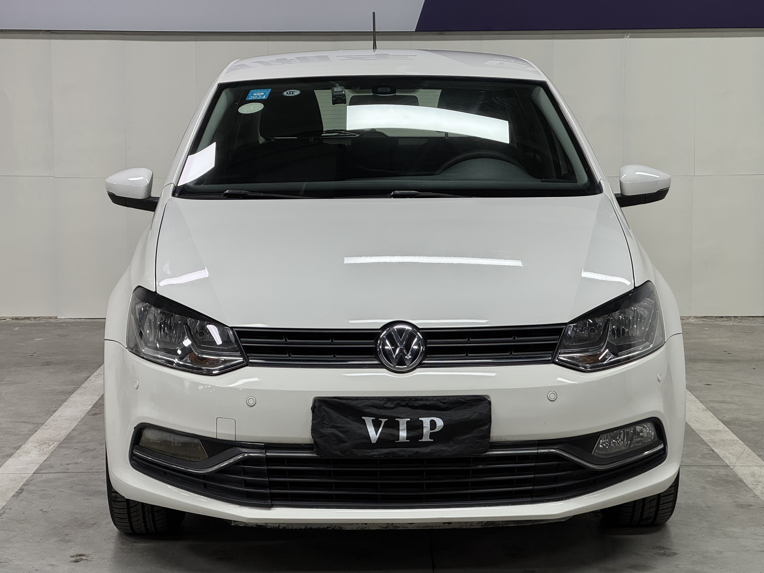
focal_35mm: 77
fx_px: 1699
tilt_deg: -5.8
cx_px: 382
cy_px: 286
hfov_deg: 25.3
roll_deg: -0.1
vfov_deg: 19.1
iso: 125
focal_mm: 9
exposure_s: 1/50
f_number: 2.8
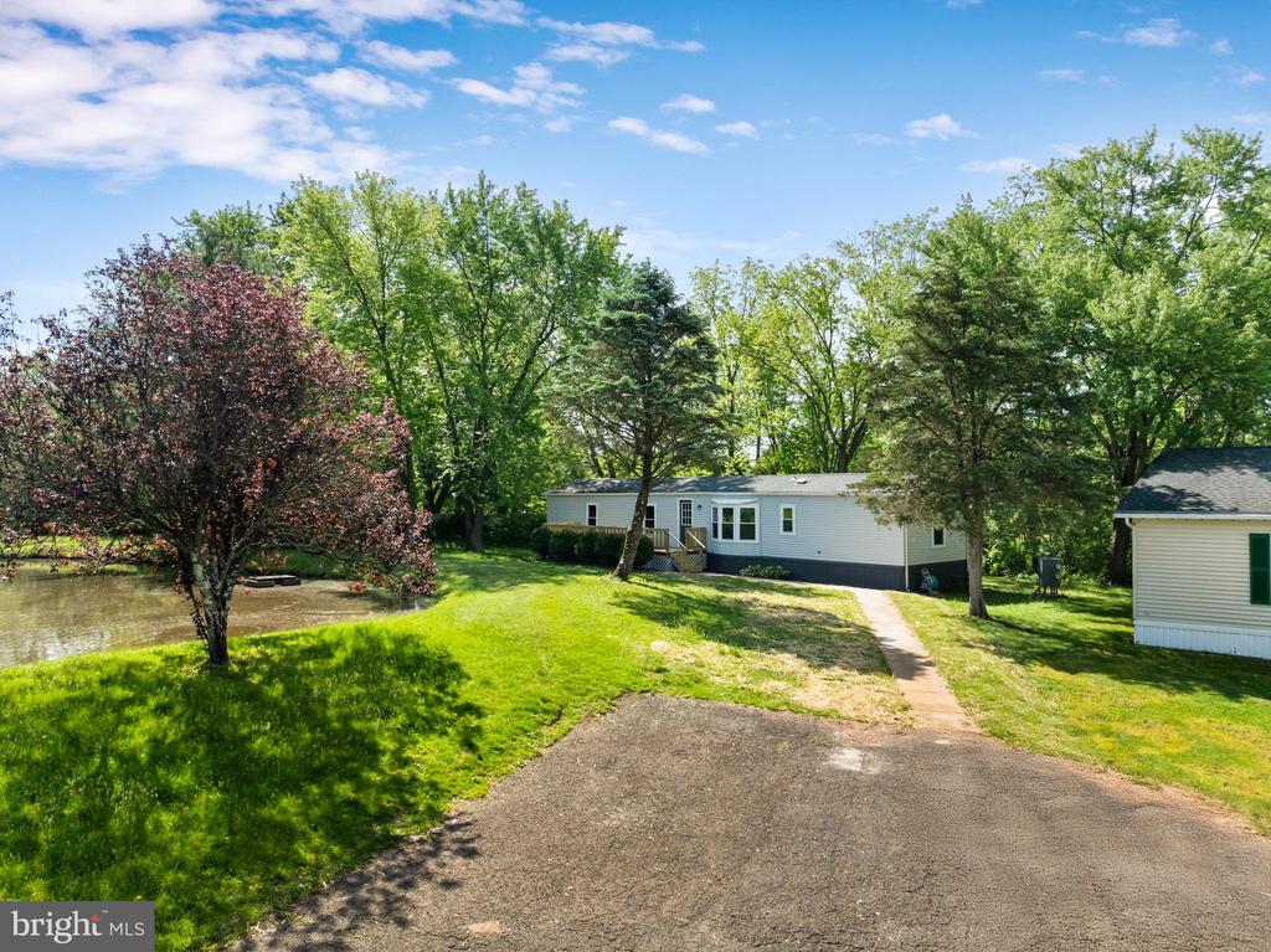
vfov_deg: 56.8
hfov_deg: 71.6
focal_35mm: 24
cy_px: 476
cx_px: 636
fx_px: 881
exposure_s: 1/2500
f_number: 2.8
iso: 280
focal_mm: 12.29
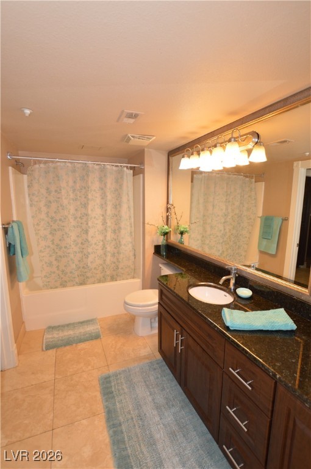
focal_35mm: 16
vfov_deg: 95.1
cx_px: 156
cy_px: 234
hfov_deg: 71.9
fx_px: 214
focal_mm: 11
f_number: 4.5
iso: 400
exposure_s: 1/80
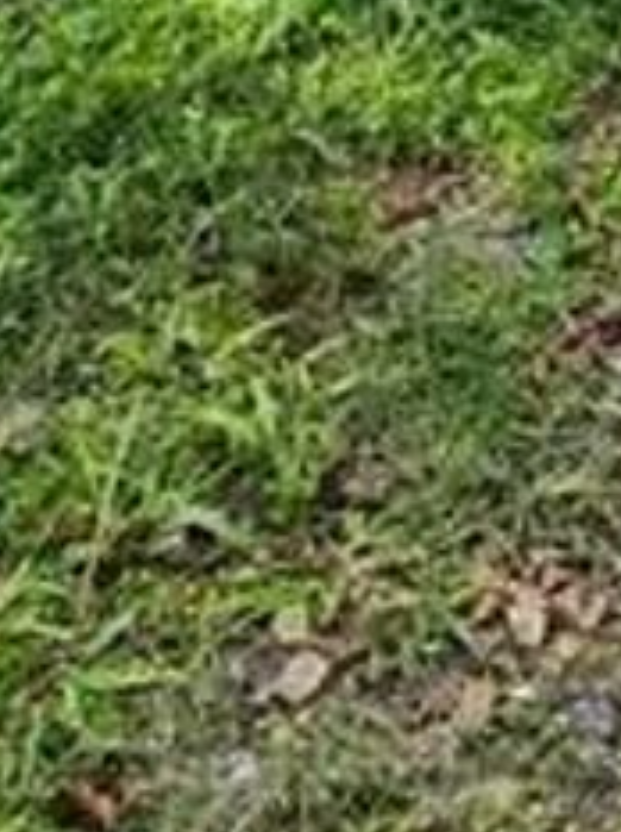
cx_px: 1003
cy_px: -1491
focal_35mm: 135
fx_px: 3238
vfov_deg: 10.9
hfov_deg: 10.5
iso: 25
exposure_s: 1/221
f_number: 1.8
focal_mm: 5.54
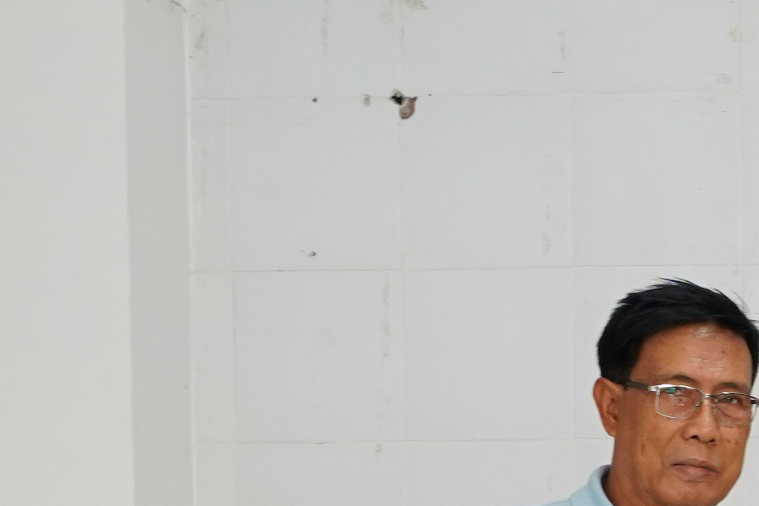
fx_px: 3500
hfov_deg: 11.8
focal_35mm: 166
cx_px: 1139
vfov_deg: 8.0
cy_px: 840
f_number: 9
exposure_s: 1/60
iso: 2500
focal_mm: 35
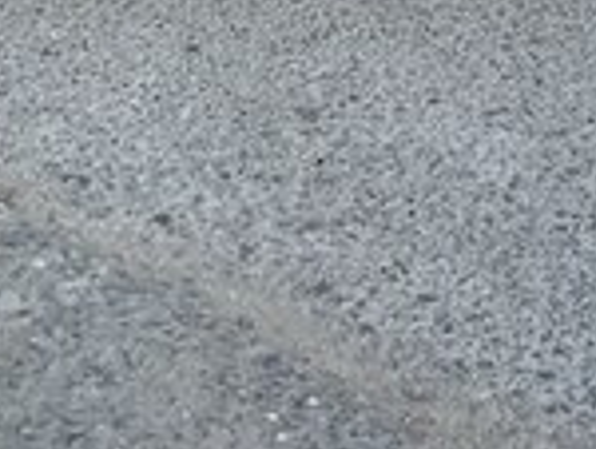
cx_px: -16
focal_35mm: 123
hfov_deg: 15.7
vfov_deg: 11.1
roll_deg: +0.9
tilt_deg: -9.7
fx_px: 2121
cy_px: -427
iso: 20
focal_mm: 3.99
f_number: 1.8
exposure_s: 1/535
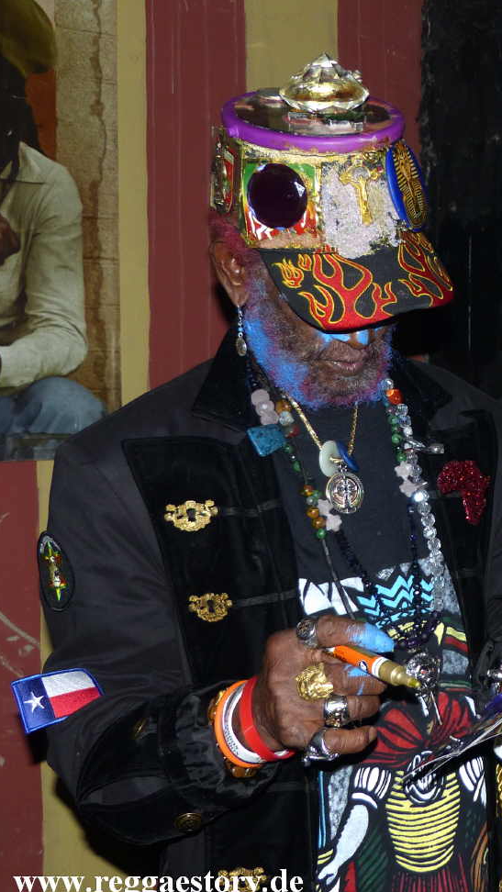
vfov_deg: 54.0
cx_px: 340
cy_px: 450
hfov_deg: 31.7
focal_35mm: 37
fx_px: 875
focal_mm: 5.9
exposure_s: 1/60
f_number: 2.8
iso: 100
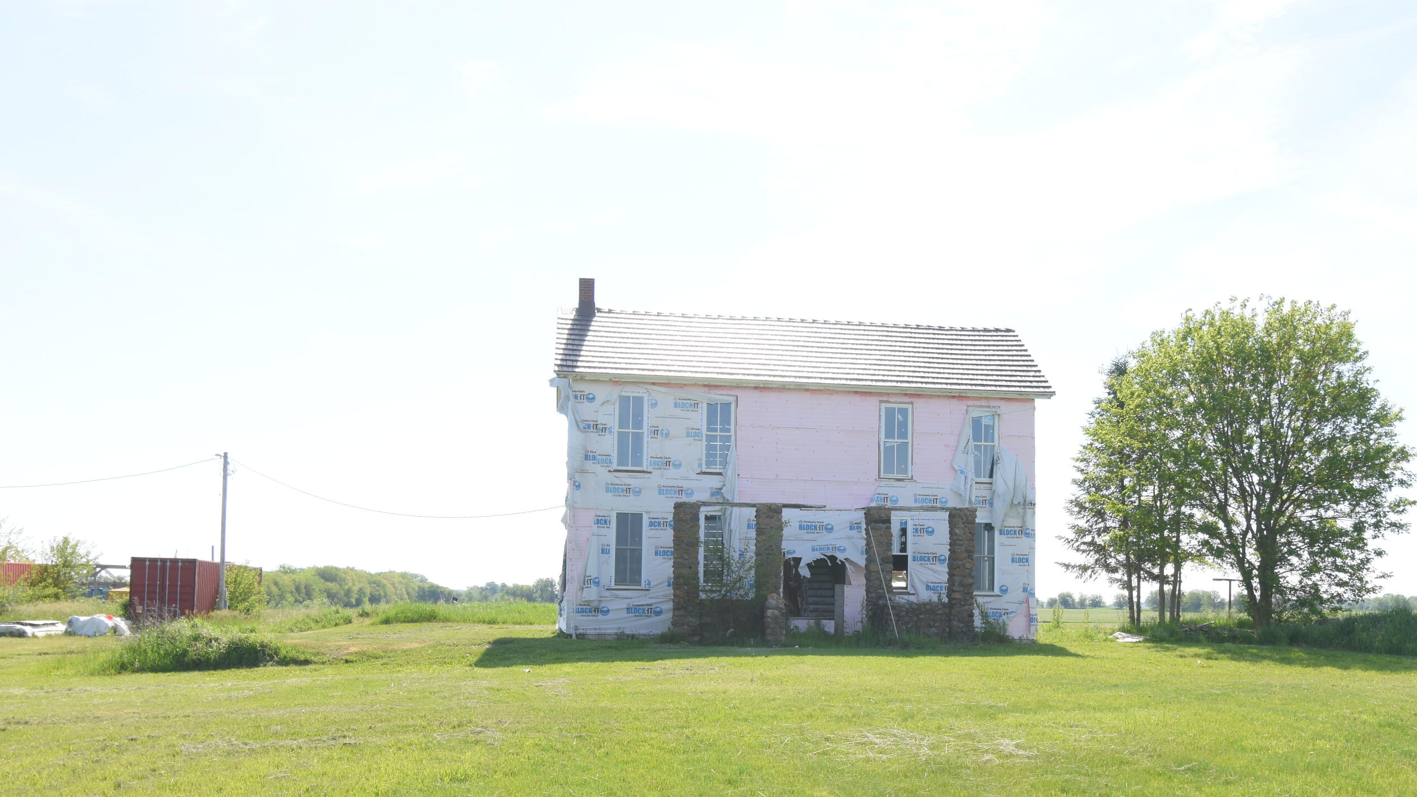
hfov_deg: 53.8
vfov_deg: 31.7
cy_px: 543
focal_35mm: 37
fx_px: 1390
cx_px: 814
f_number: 8
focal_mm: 20
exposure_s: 1/250
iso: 200
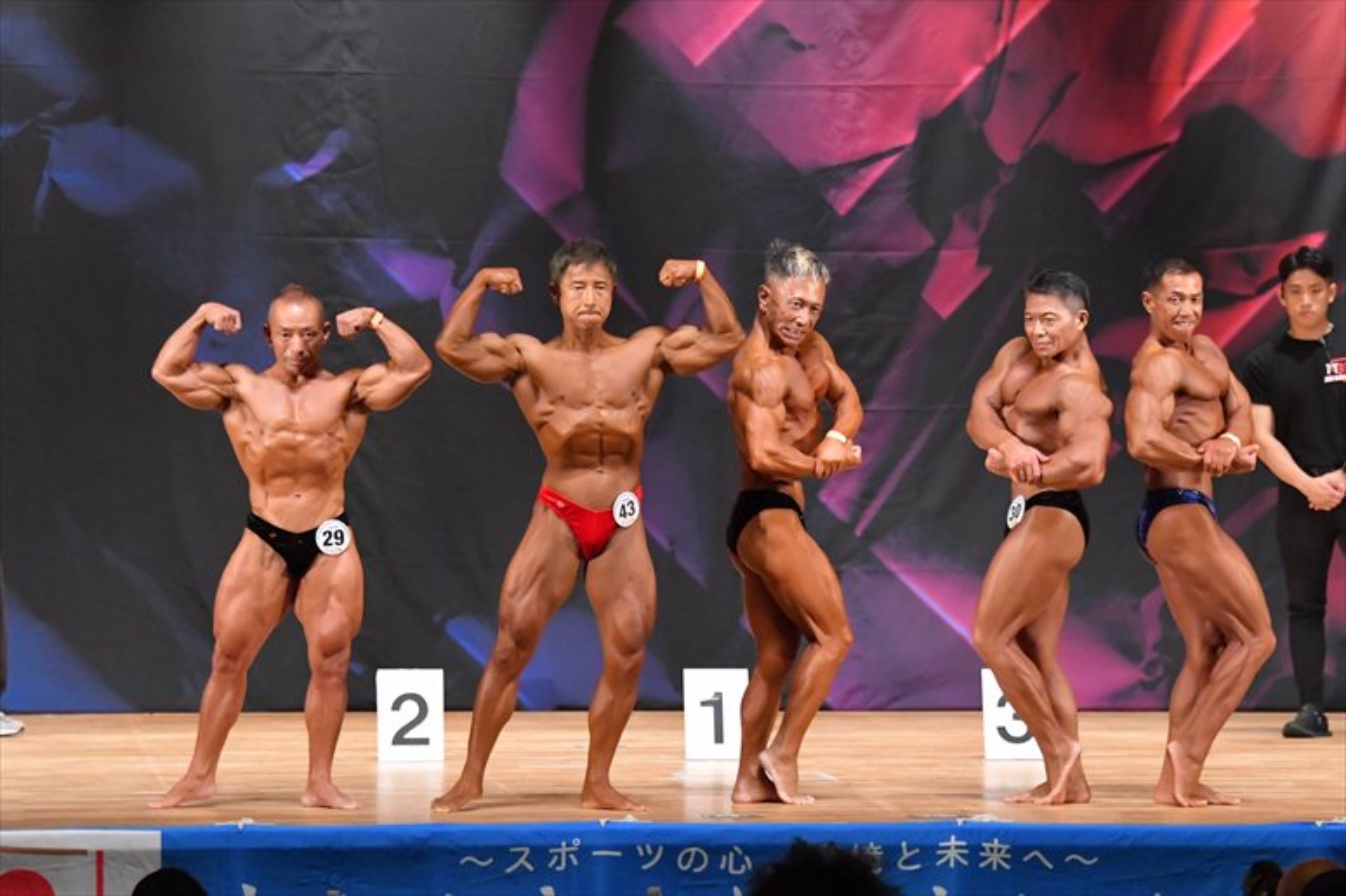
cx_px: 673
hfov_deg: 11.0
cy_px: 448
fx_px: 6988
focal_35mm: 187
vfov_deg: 7.3
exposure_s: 1/400
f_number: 5.6
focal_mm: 125
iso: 7200
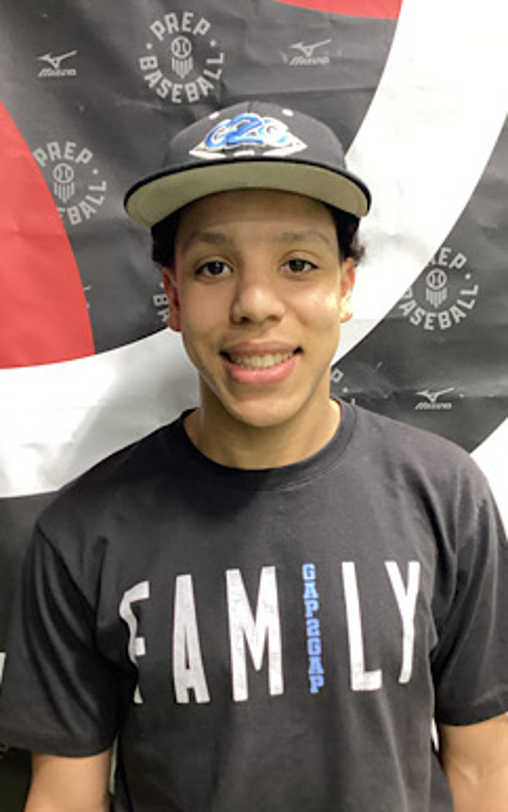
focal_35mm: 34
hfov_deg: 37.3
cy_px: 411
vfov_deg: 56.7
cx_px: 275
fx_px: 753
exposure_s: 1/60
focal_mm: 3.3
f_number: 2.4
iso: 250
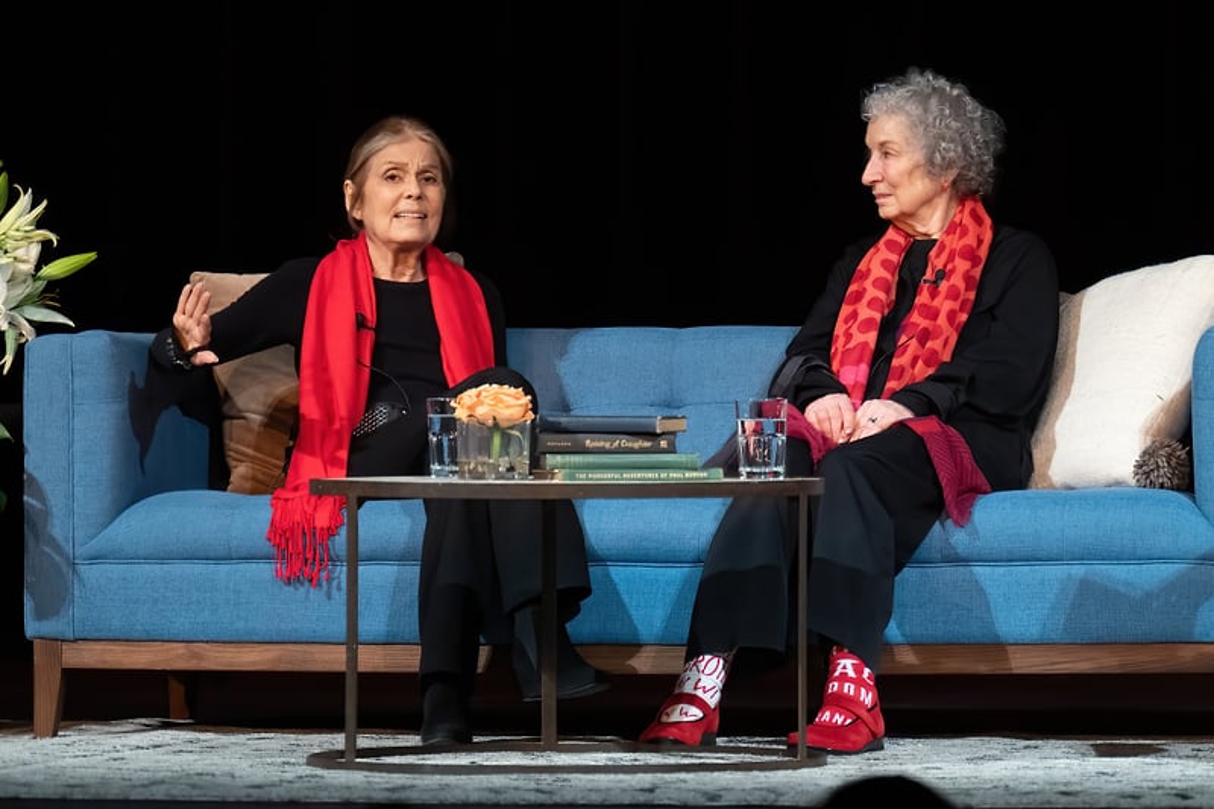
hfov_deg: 9.6
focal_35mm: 214
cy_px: 374
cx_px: 586
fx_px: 7218
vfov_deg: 6.4
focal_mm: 126
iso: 5000
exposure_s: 1/200
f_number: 4
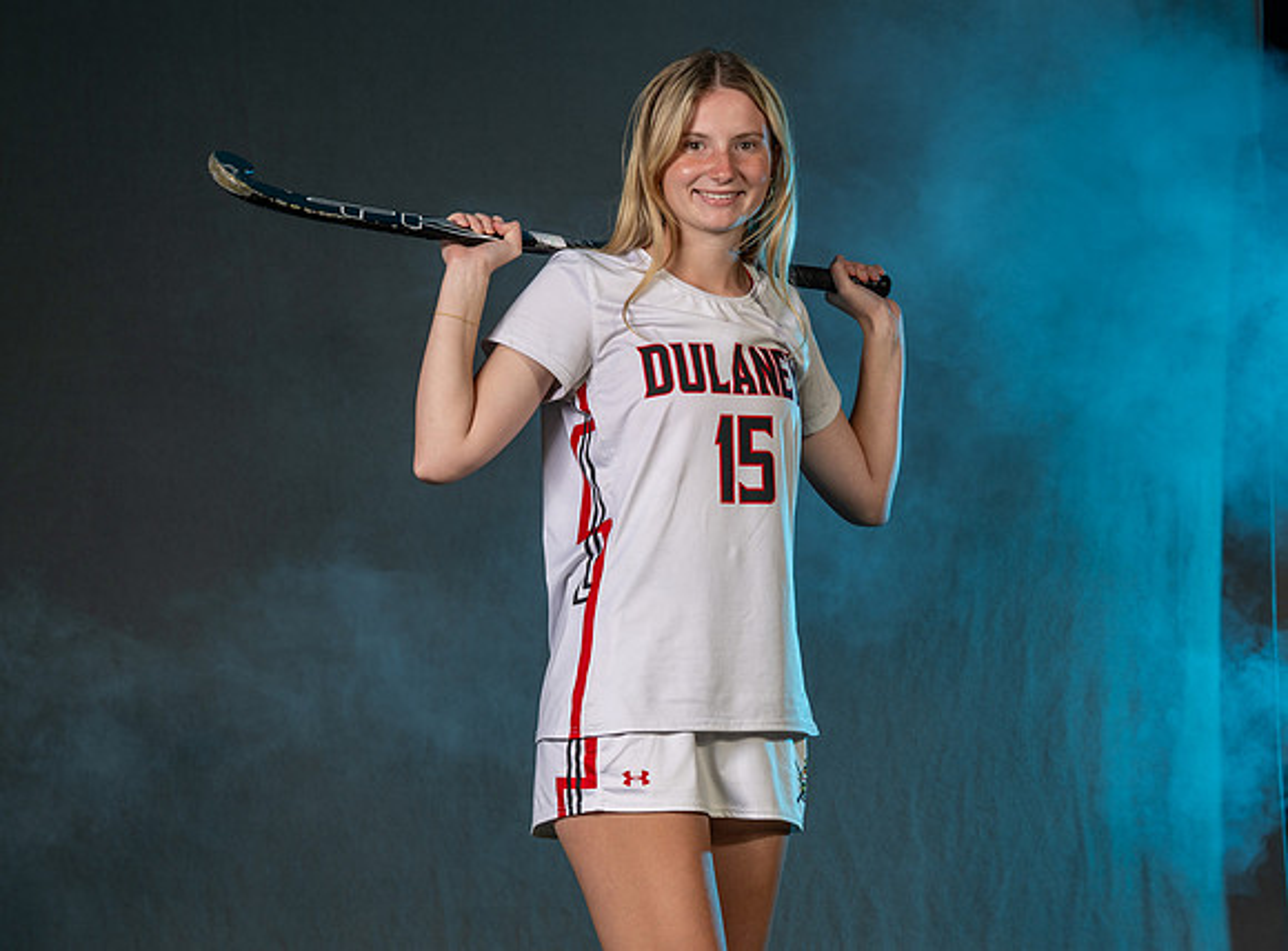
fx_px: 5104
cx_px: 815
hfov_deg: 14.4
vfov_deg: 10.6
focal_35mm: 138
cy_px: 391
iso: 80
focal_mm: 87
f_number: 5.6
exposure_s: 1/200
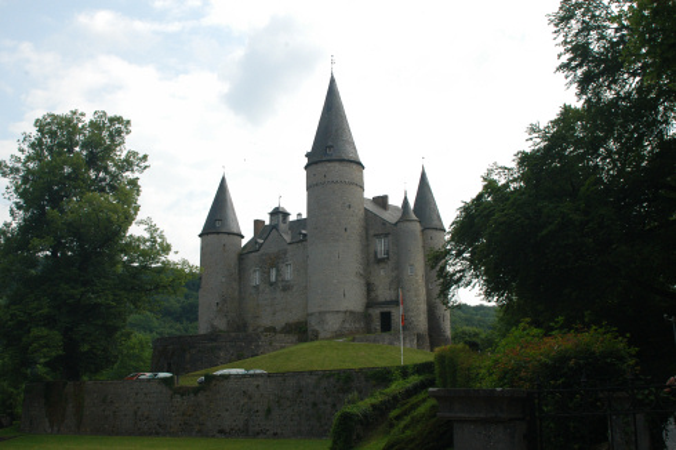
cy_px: 225
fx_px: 788
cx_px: 338
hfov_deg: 46.4
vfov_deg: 31.9
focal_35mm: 42
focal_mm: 28
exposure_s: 1/250
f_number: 8
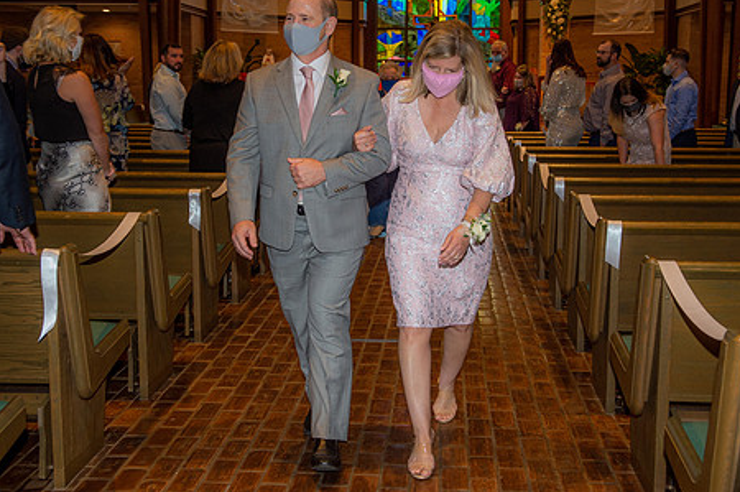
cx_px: 382
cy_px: 217
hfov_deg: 40.4
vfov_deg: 27.4
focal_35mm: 49
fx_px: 1006
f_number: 5
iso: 1250
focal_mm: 38
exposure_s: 1/125
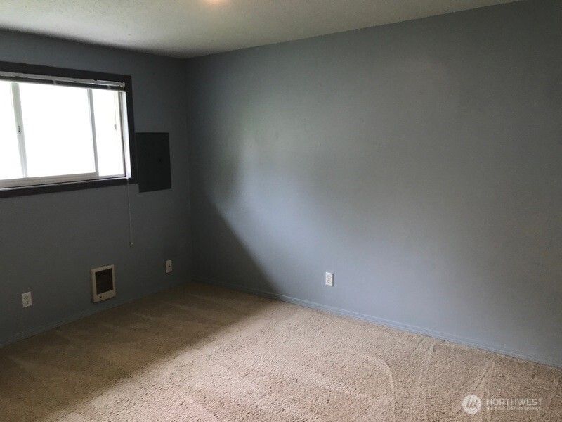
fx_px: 455
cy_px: 211
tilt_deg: -8.1
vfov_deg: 49.7
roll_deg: +1.1
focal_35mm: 28
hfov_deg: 63.4
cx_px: 281
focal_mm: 3.99
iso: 80
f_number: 1.8
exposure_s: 1/30
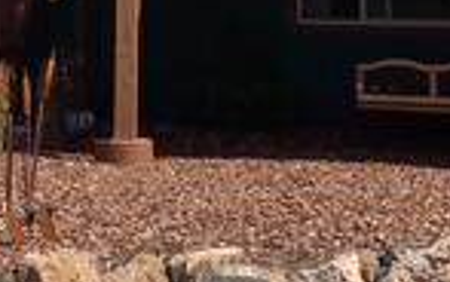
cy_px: -187
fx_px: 1975
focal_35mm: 161
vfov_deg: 7.9
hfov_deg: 12.9
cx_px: 73
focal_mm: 4.28
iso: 50
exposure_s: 1/812
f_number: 2.4
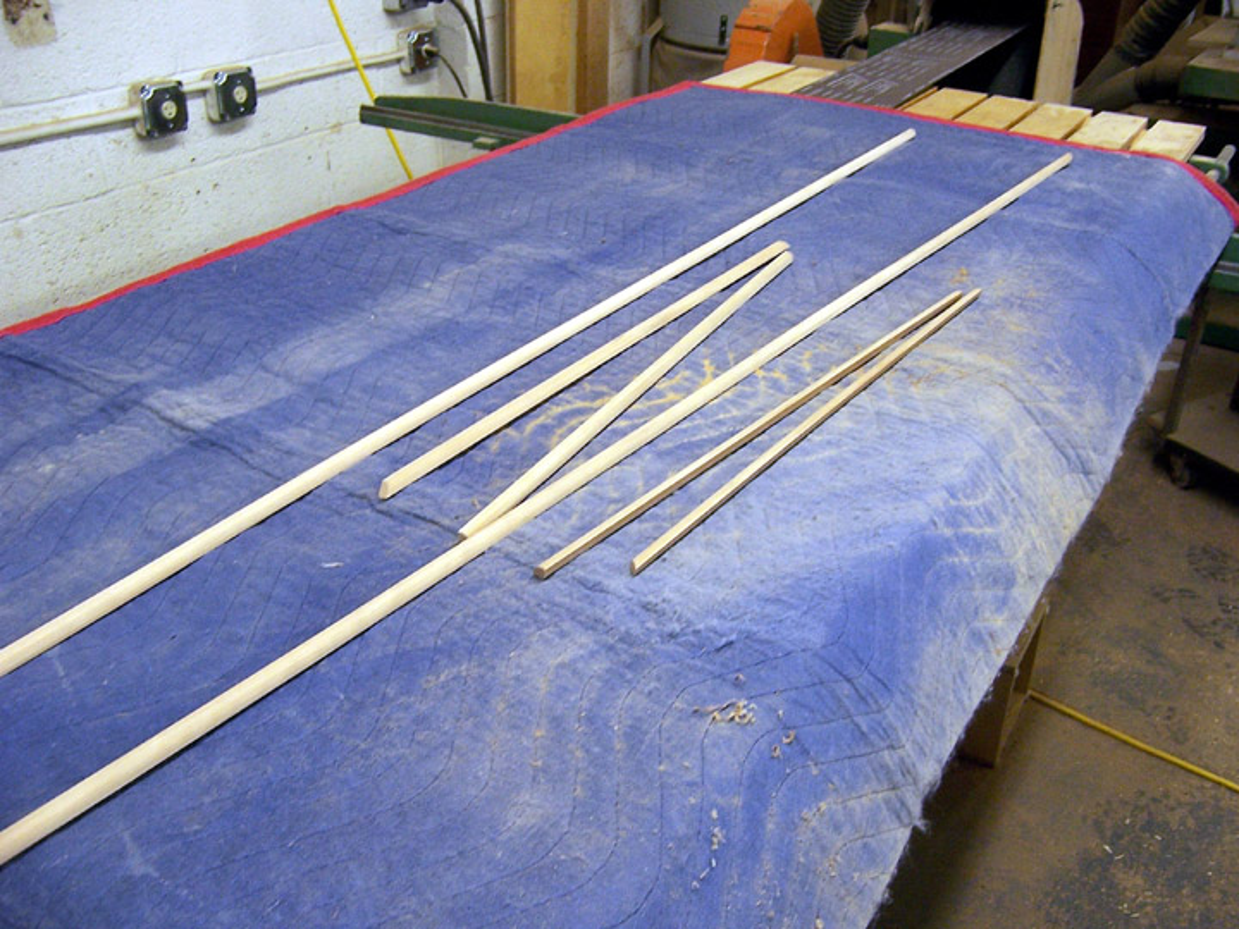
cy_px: 464
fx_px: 1181
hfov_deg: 55.4
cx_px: 620
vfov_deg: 42.9
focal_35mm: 33
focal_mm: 5.5
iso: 140
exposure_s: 1/15
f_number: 3.4
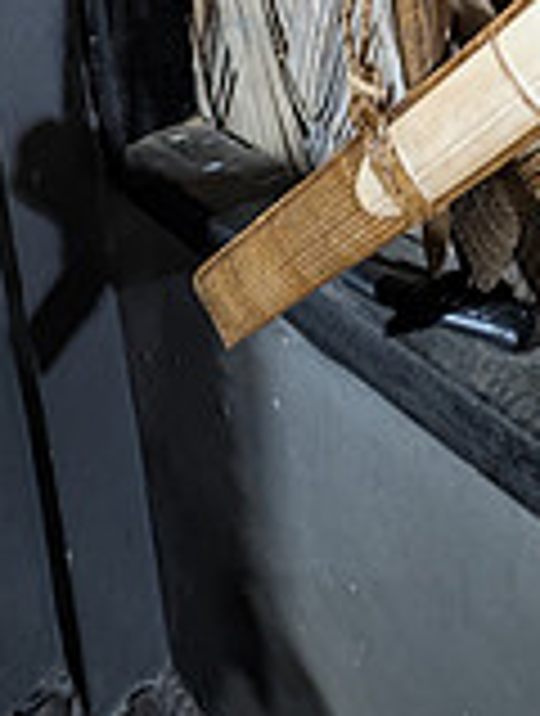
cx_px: 565
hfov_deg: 36.7
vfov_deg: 40.1
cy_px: -122
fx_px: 704
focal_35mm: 34
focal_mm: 2.23
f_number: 1.95
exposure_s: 1/2.08
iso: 204
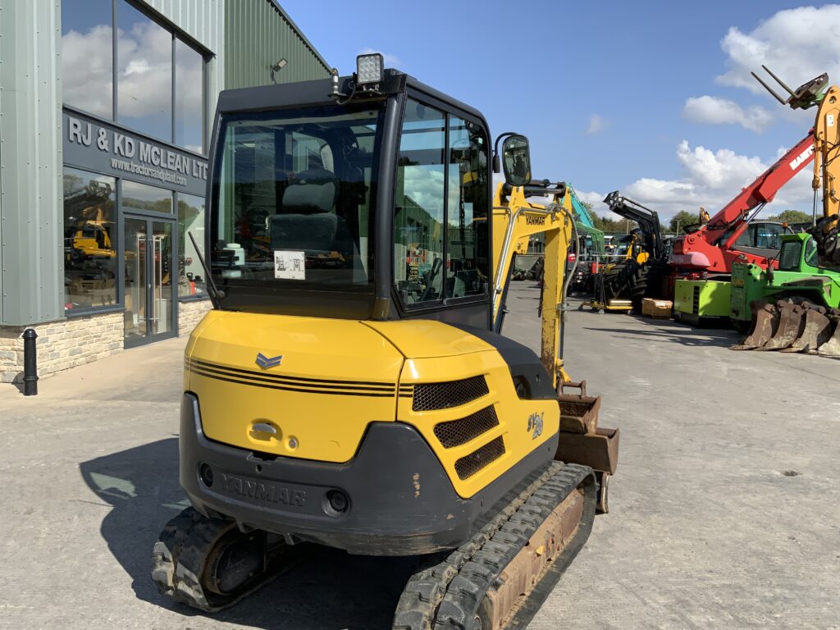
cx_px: 420
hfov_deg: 61.7
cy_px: 315
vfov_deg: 48.2
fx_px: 704
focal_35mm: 29
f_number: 1.8
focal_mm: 3
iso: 16
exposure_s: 1/2058
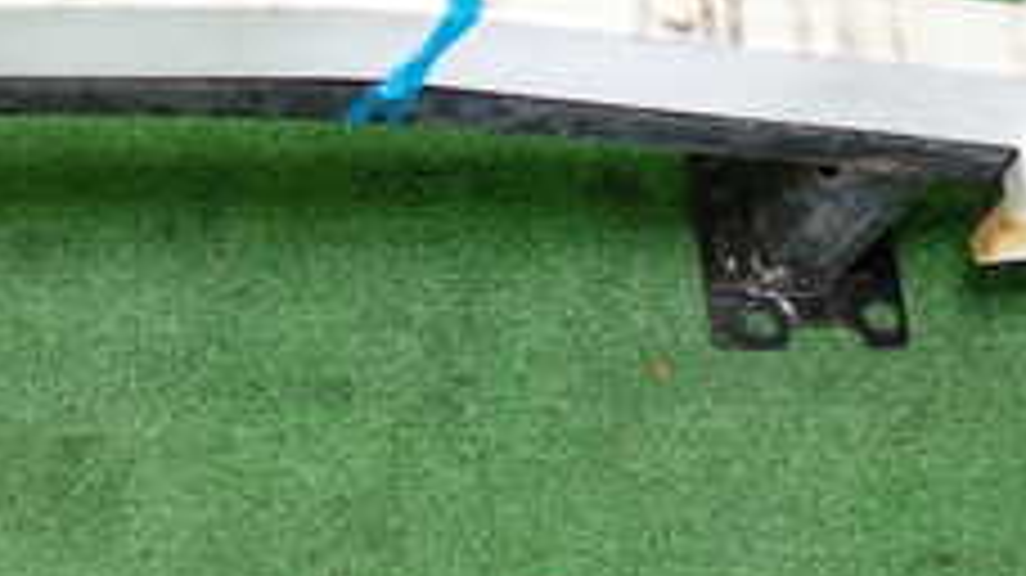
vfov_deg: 13.8
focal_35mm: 86
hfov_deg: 23.6
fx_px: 2339
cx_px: -27
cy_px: -40
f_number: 2.3
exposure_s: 1/50
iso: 200
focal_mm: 5.4
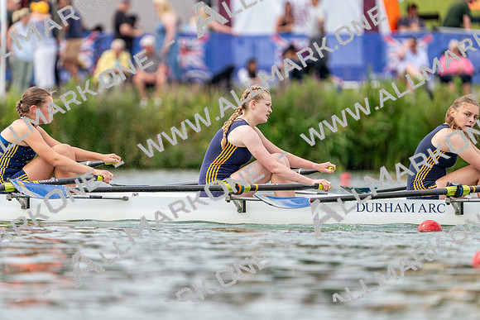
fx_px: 8001
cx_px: 240
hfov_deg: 3.4
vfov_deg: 2.3
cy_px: 160
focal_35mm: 600
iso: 640
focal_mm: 600
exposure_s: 1/1600
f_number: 6.3
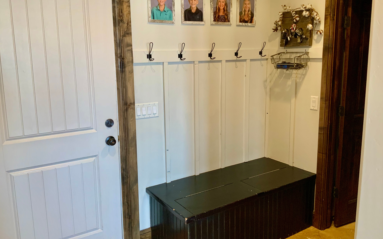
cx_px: 192
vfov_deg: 40.6
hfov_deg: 61.2
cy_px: 111
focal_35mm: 31
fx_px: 324
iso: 100
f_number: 1.8
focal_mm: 3
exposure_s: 1/60
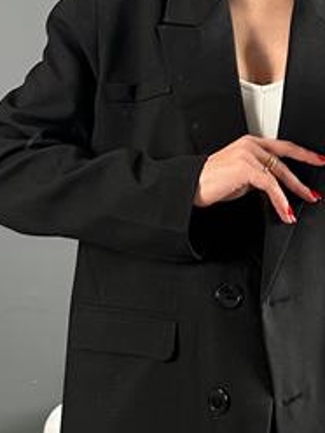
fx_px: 1139
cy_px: 152
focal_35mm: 91
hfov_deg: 16.0
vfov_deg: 21.5
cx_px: 289
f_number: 1.78
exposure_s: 1/119
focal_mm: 6.86
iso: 250
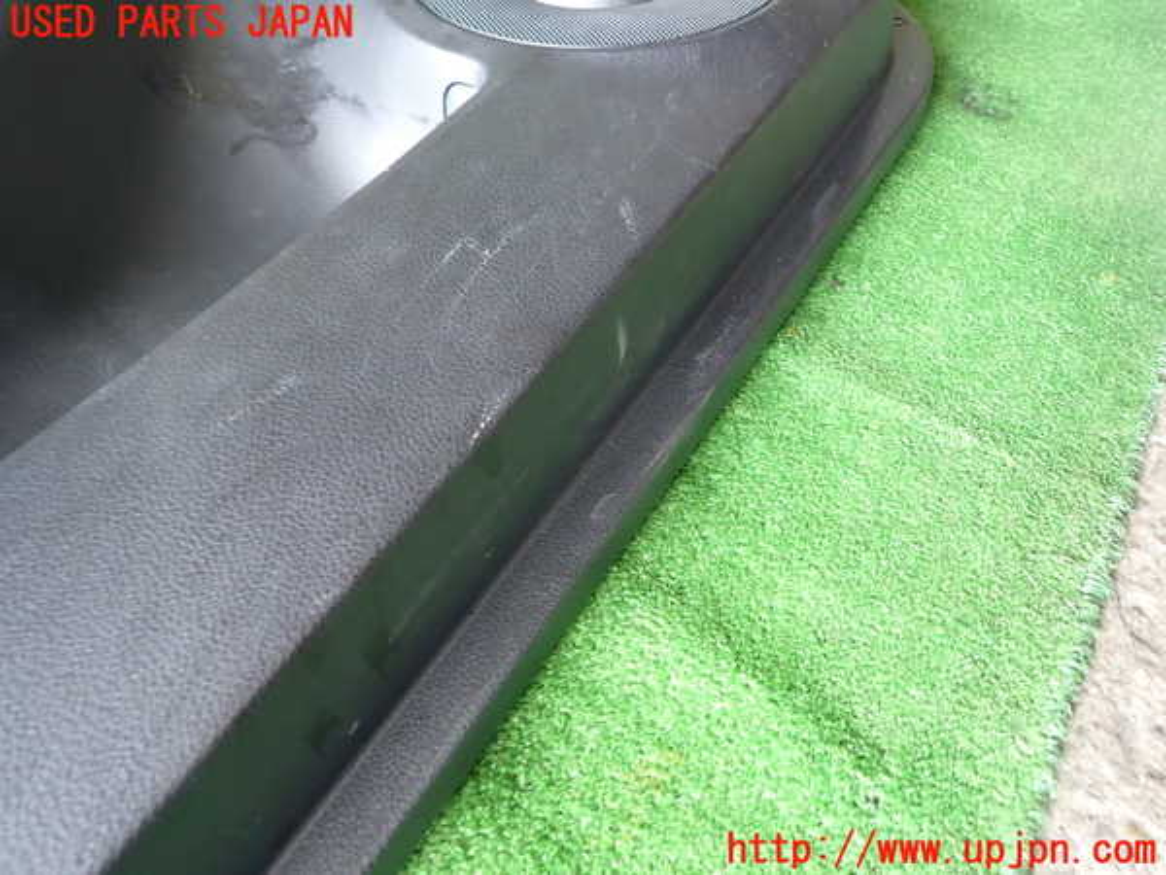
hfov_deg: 69.4
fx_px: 842
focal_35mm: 25
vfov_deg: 54.9
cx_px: 583
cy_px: 438
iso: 200
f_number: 2
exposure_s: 1/40
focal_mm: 4.5
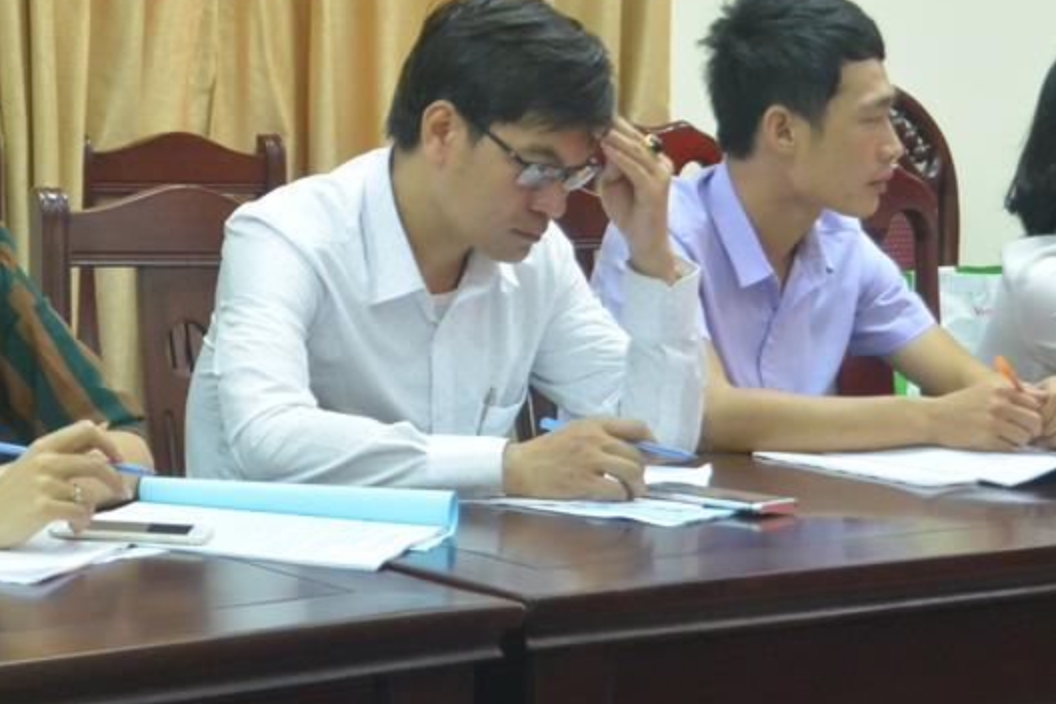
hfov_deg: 18.4
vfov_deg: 12.3
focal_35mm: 111
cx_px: 444
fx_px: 3256
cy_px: 186
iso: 1250
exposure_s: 1/30
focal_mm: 25.9
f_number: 5.3
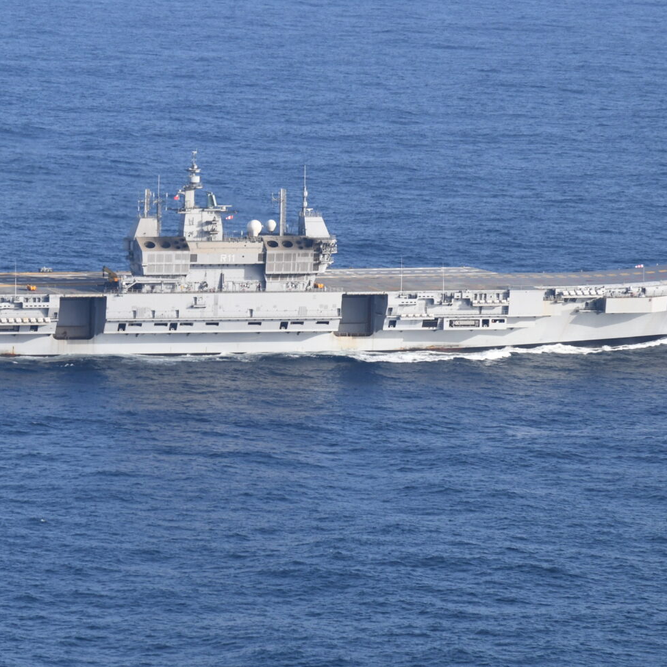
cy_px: 371
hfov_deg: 6.5
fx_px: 5842
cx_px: 196
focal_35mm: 268
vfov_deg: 6.5
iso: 640
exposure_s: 1/1000
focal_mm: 120
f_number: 8
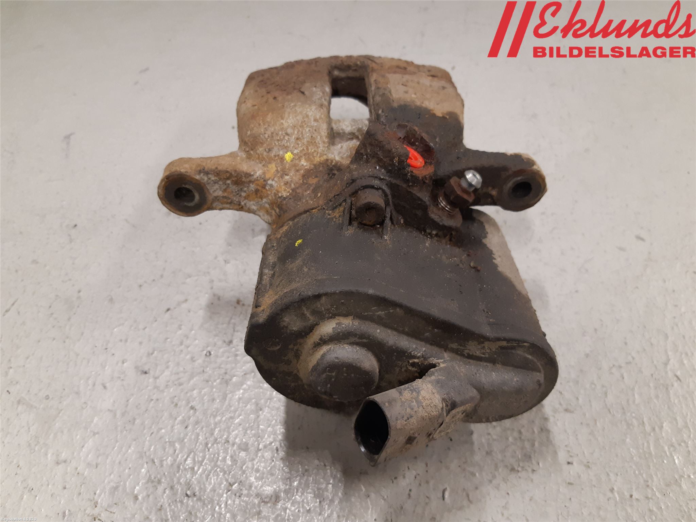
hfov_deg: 67.3
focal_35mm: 26
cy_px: 261
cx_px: 348
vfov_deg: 53.1
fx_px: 523
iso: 160
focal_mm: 3.93
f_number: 1.7
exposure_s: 1/50
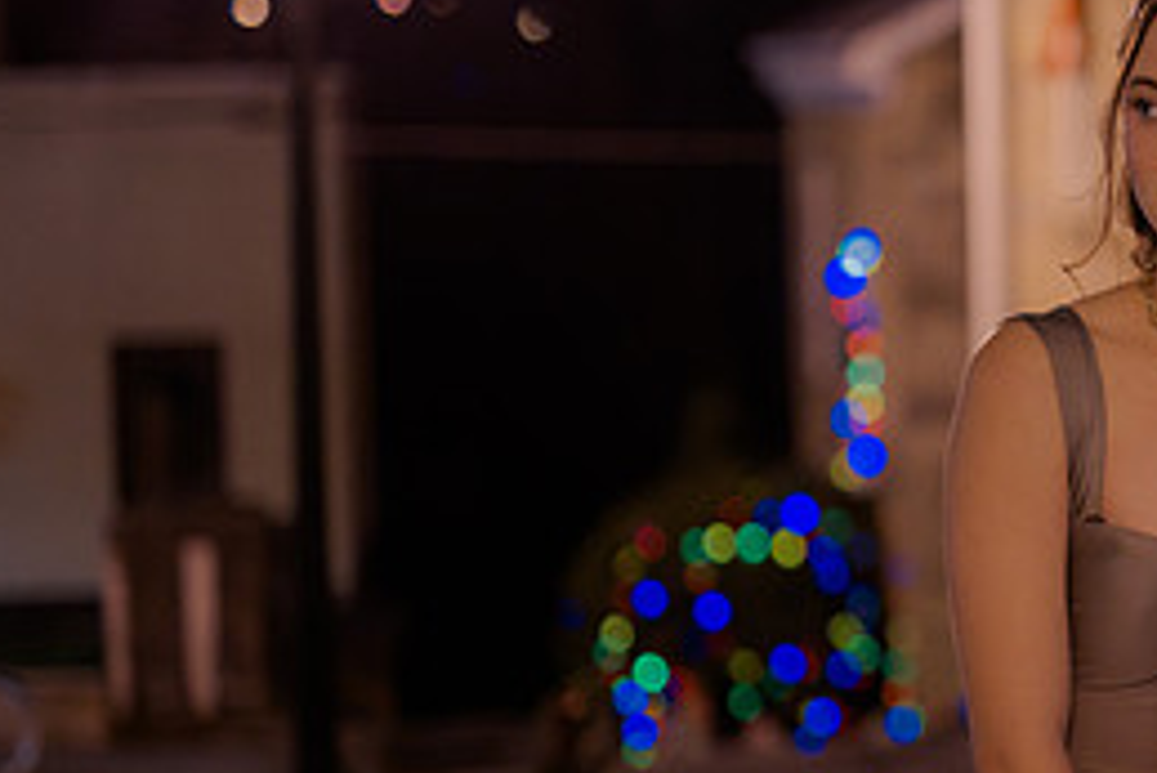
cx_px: 1269
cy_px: 462
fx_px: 3601
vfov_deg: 12.2
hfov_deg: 17.6
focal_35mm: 112
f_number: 1.4
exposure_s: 1/200
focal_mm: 50
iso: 2500
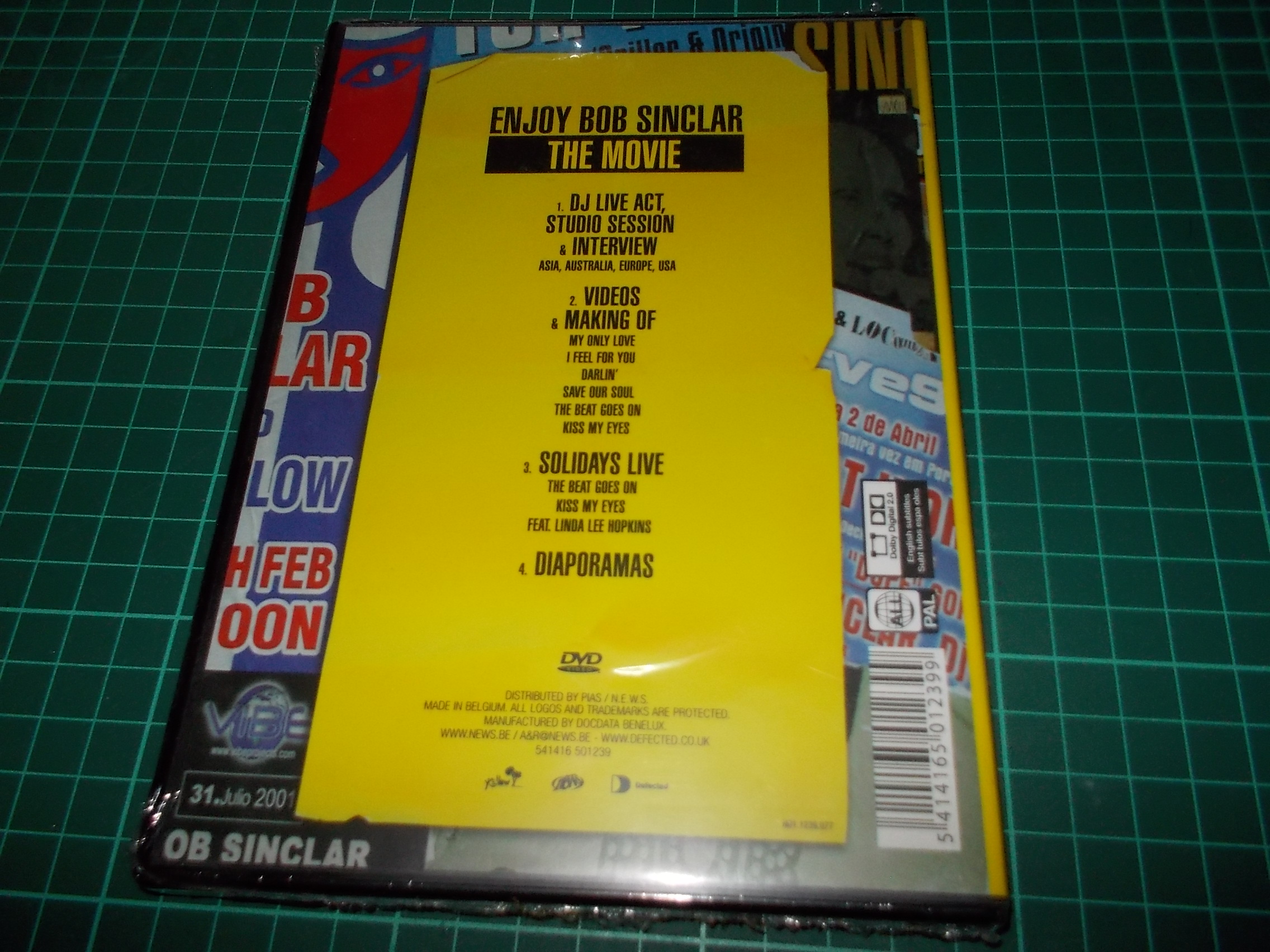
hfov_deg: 61.7
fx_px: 1064
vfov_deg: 48.2
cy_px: 476
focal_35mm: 29
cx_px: 635
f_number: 3.3
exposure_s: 1/30
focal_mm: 4.1
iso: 200
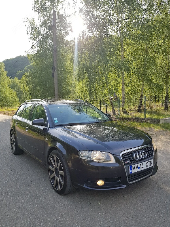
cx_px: 85
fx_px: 170
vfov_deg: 67.3
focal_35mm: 26
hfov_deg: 53.1
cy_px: 114
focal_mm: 4.2
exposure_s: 1/556
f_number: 1.7
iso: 40
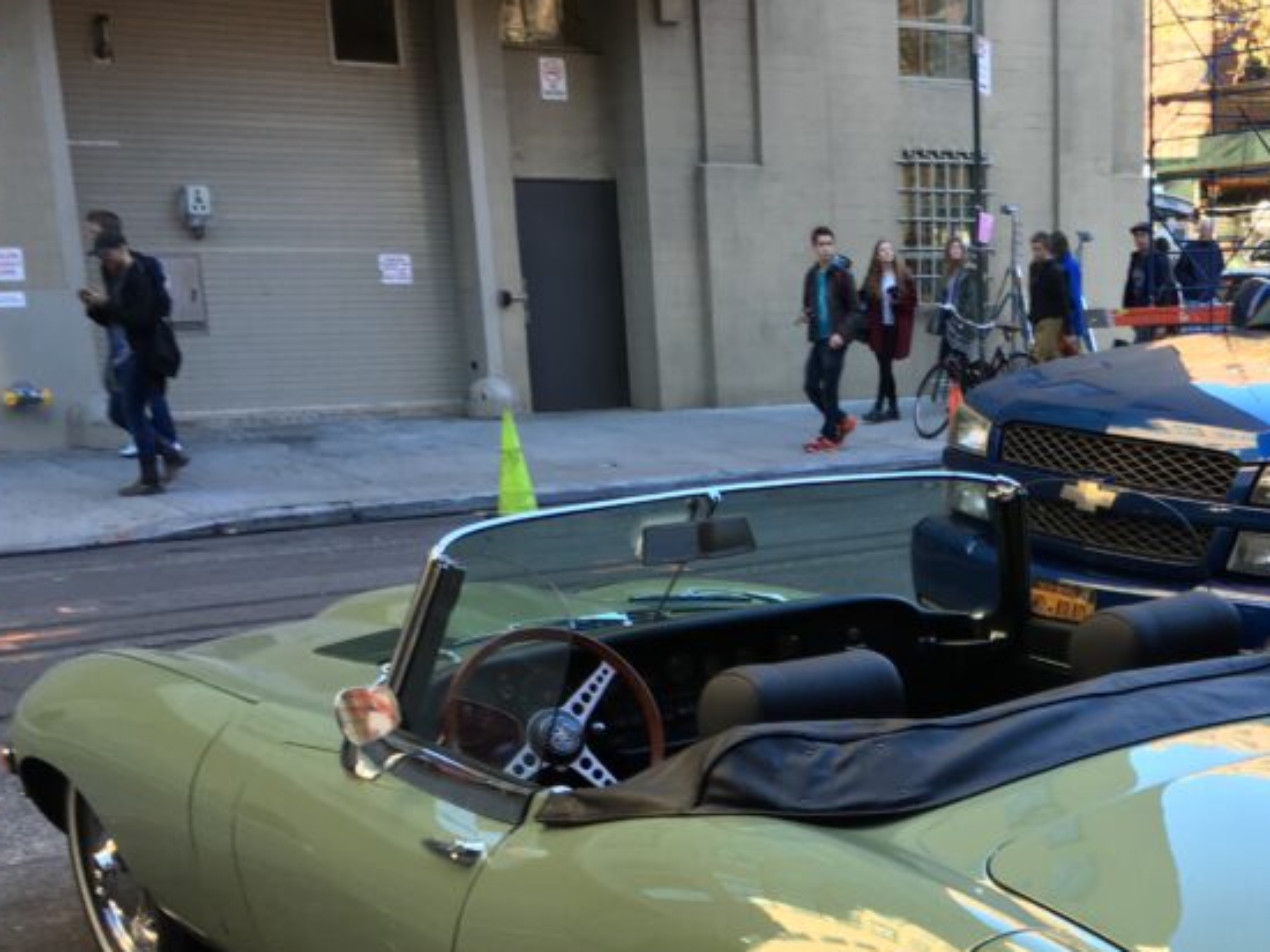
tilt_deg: -15.2
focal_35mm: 54
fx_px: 1980
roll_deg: +0.6
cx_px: 1004
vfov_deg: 26.1
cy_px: 869
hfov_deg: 34.5
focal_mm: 4.15
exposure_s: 1/120
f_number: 2.2
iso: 32
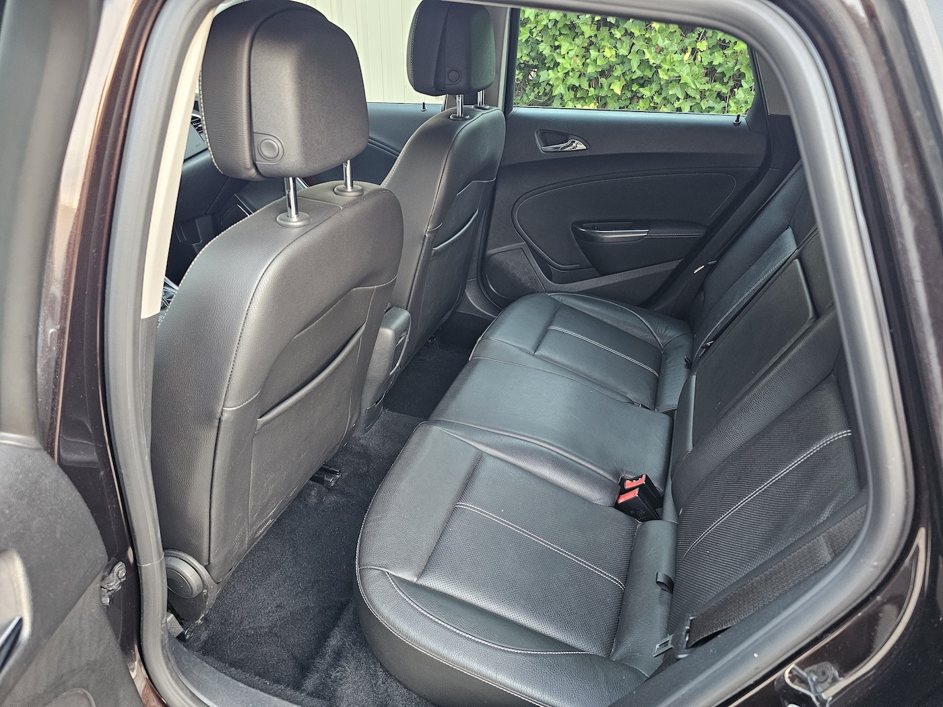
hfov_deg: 73.9
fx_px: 627
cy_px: 354
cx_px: 472
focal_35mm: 23
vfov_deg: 58.9
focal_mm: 6.3
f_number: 1.7
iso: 800
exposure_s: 1/50
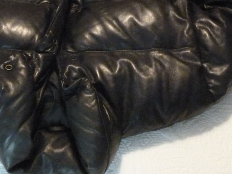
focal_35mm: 53
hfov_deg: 35.5
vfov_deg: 27.1
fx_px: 355
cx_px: 65
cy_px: 41
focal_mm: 5
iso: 1250
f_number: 3.4
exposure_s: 1/15
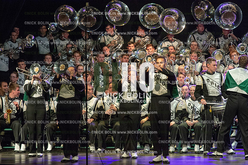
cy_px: 82
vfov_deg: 6.2
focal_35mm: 220
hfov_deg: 9.4
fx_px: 1515
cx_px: 124
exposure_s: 1/400
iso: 8000
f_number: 5.6
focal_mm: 220
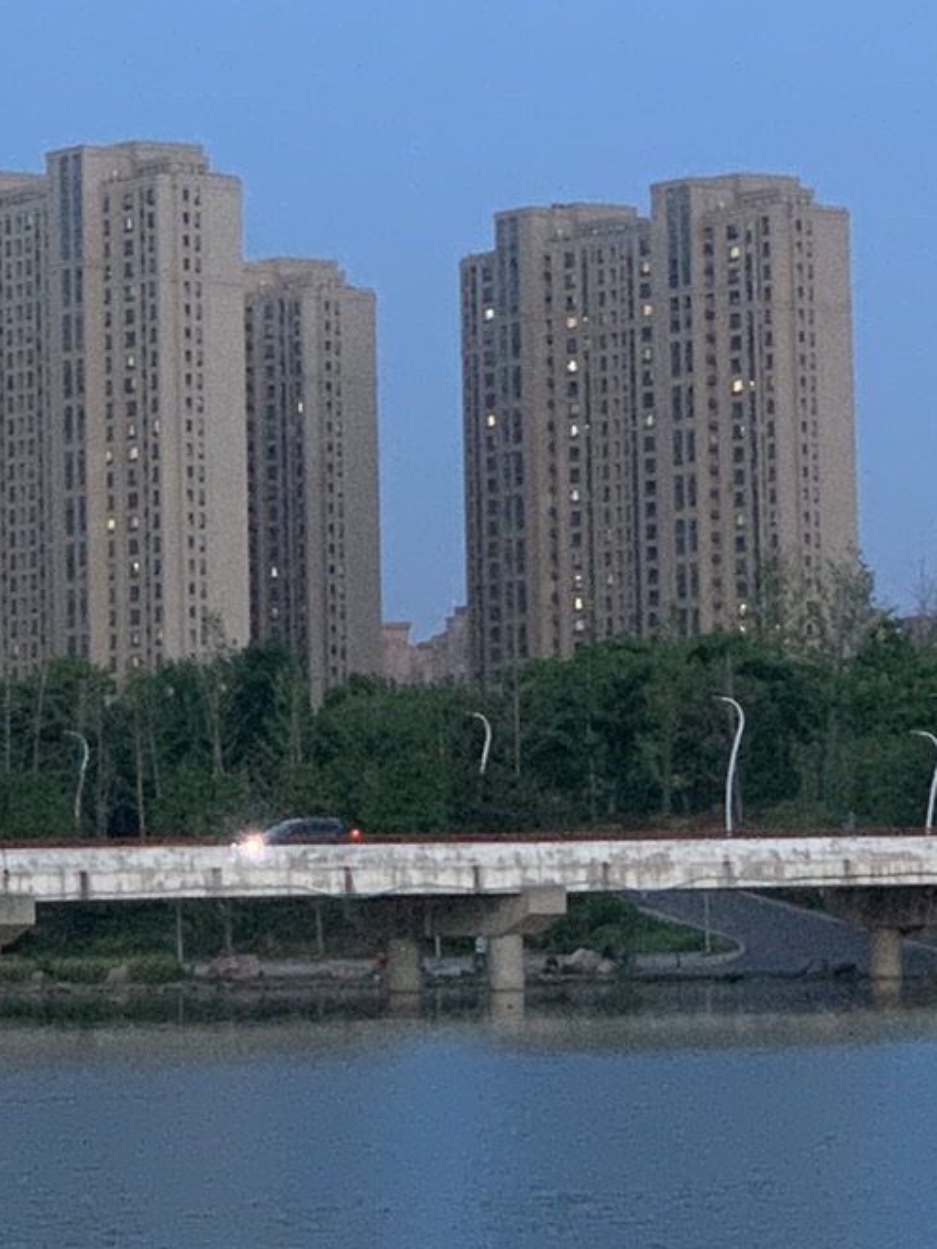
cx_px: 580
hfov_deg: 9.2
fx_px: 5809
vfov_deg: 12.2
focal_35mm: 161
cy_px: 376
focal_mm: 6
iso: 400
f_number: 2.4
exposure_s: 1/59
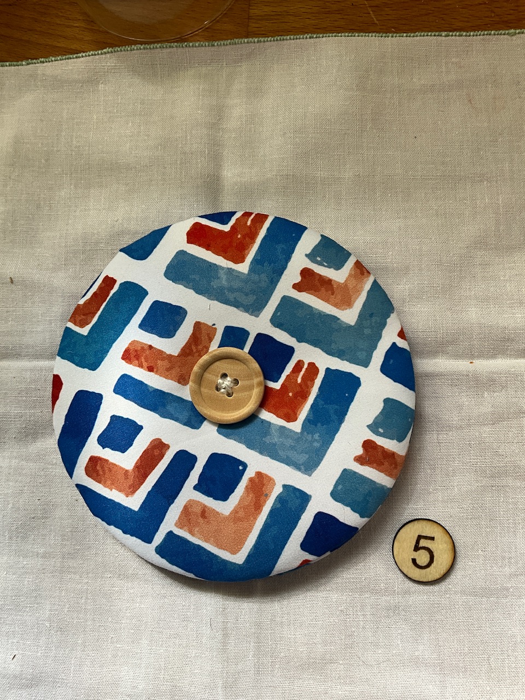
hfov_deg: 48.2
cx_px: 262
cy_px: 350
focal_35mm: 29
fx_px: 586
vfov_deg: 61.7
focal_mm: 3
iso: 32
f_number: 1.8
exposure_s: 1/122
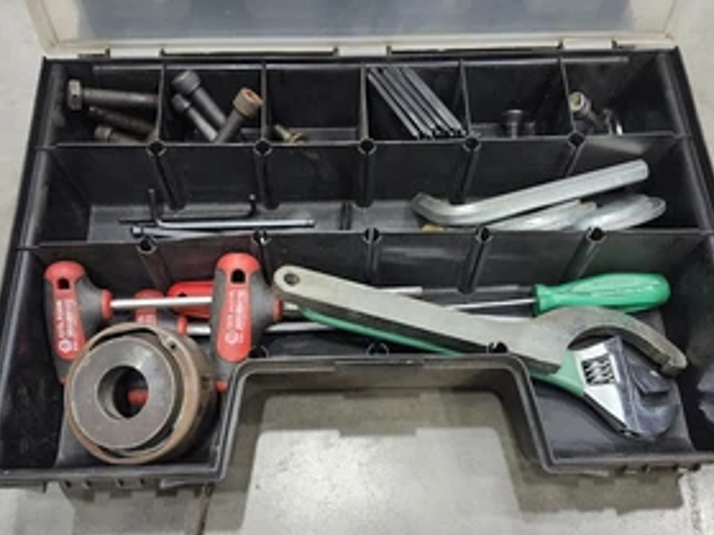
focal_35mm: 33
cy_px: 310
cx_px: 348
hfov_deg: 55.4
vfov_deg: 42.8
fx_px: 680
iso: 1000
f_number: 1.8
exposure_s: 1/120
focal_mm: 5.54
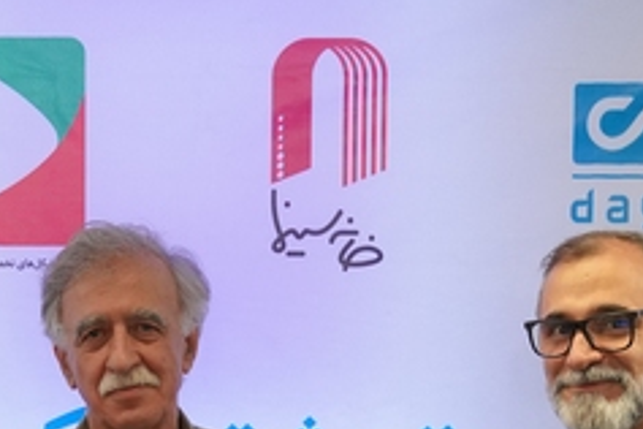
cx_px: 122
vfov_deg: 7.7
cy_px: 737
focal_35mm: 173
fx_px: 3090
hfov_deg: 11.8
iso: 2000
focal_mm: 40
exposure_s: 1/160
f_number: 4
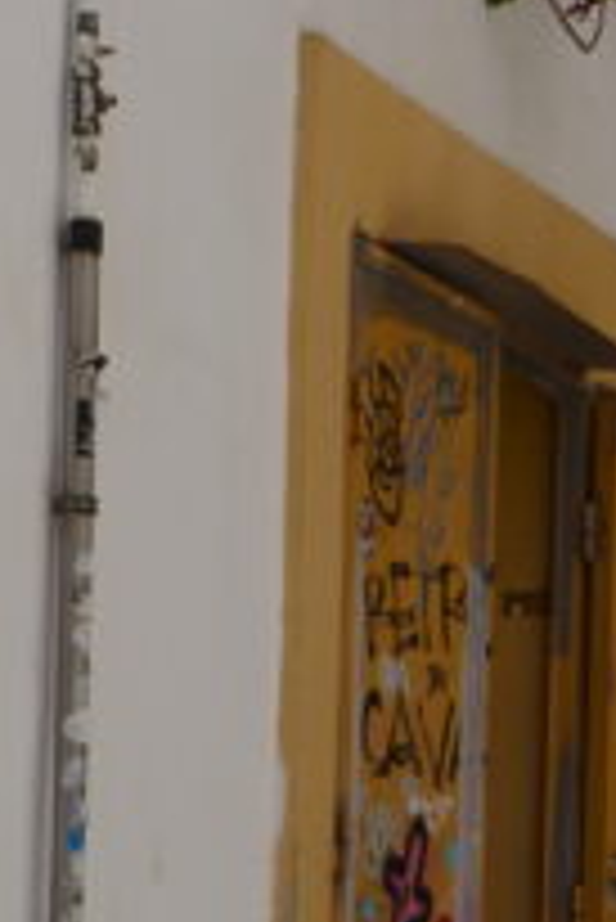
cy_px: 58
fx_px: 5765
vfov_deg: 9.1
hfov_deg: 6.1
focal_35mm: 225
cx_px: 884
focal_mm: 30
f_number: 7.1
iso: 100
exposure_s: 1/200
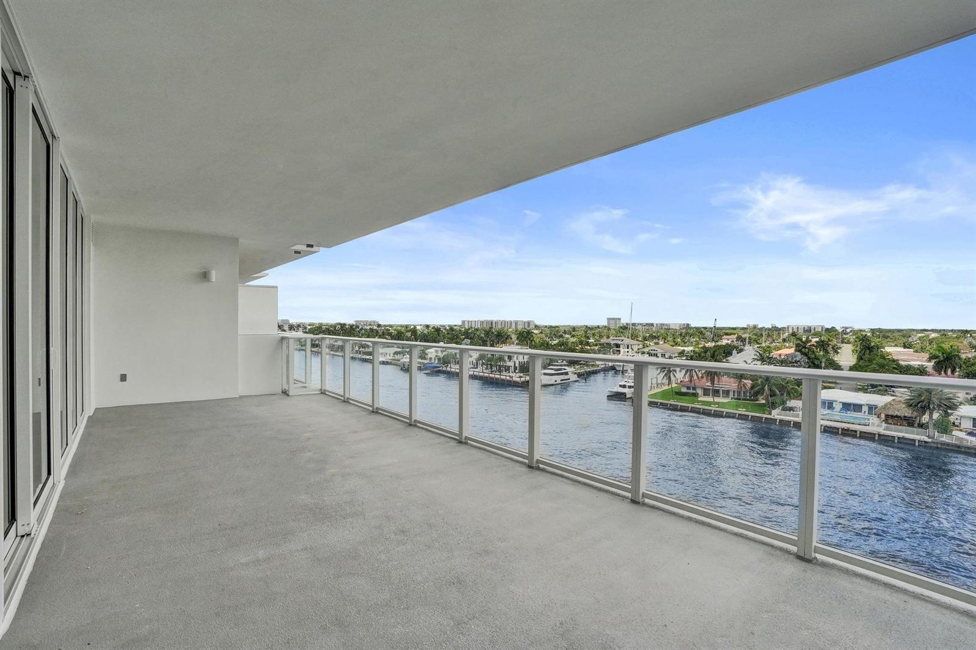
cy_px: 325
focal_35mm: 16
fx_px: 434
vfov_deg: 73.7
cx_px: 488
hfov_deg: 96.7
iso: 1600
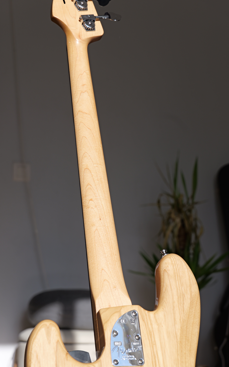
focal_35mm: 76
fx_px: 759
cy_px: 183
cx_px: 108
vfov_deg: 27.1
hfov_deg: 17.2
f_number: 7.1
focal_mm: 74
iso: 100
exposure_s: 1/200
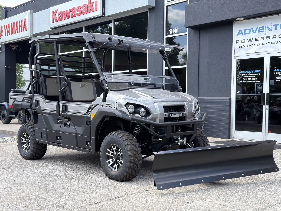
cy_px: 106
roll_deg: -0.8
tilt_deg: -1.2
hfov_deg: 39.7
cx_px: 140
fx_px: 390
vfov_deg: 30.3
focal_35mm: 48
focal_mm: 6.76
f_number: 1.78
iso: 250
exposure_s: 1/3891
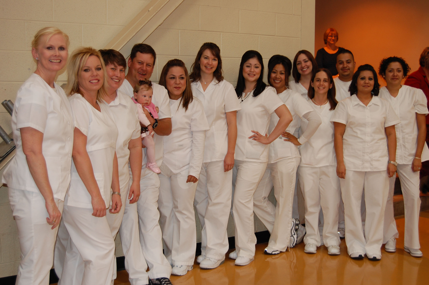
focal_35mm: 51
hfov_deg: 38.9
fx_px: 607
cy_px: 142
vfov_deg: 26.4
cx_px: 214
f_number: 4.5
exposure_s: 1/60
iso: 400
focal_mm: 34
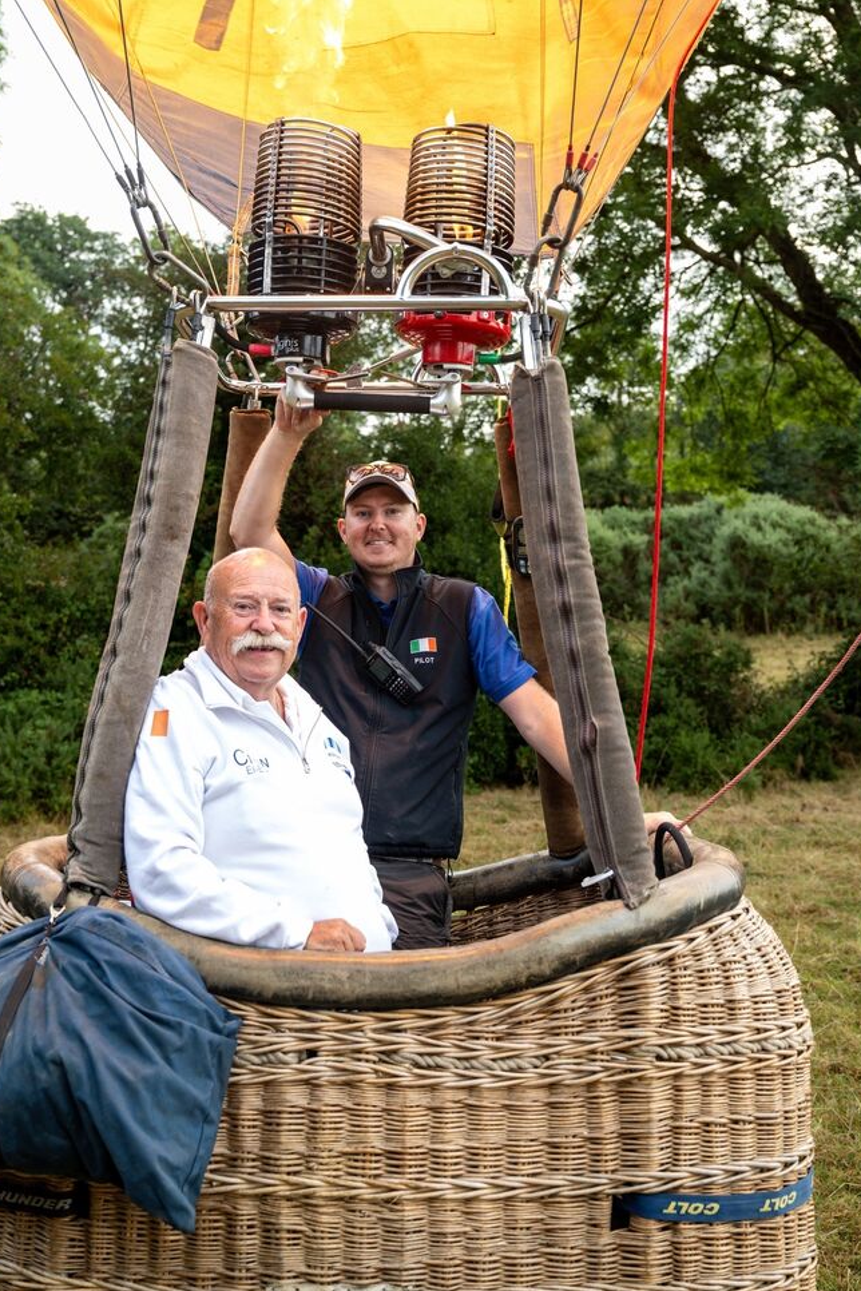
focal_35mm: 42
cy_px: 523
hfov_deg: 32.1
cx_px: 366
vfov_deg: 46.5
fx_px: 1493
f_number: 4
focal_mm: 33.5
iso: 800
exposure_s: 1/200
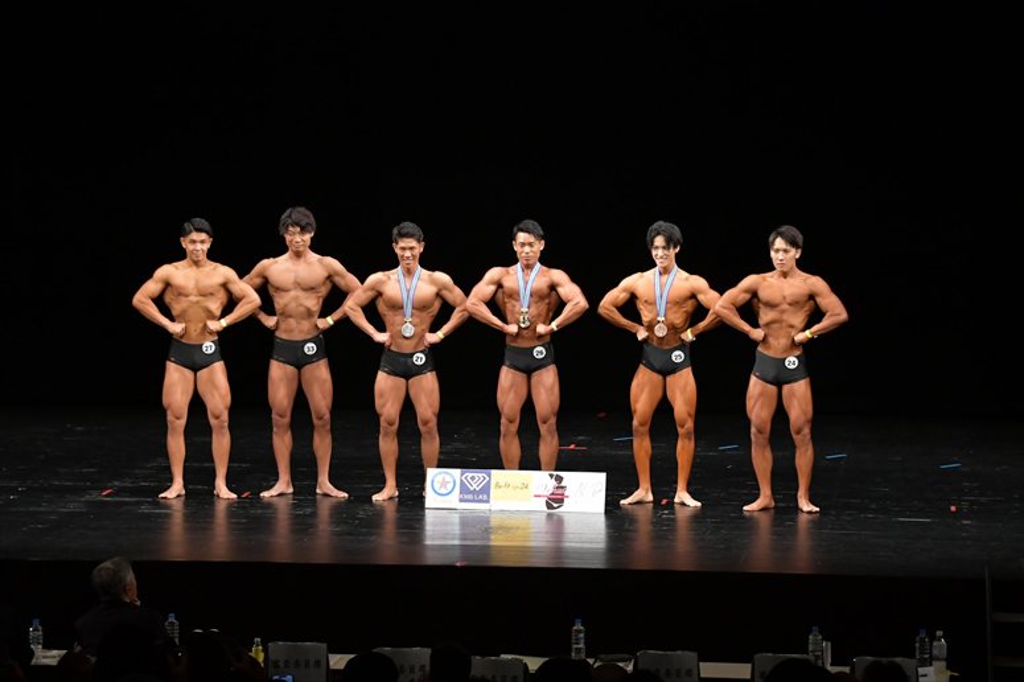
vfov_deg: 10.8
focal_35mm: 127
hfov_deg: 16.1
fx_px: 3611
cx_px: 512
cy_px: 341
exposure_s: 1/400
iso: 3200
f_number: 5.6
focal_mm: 85
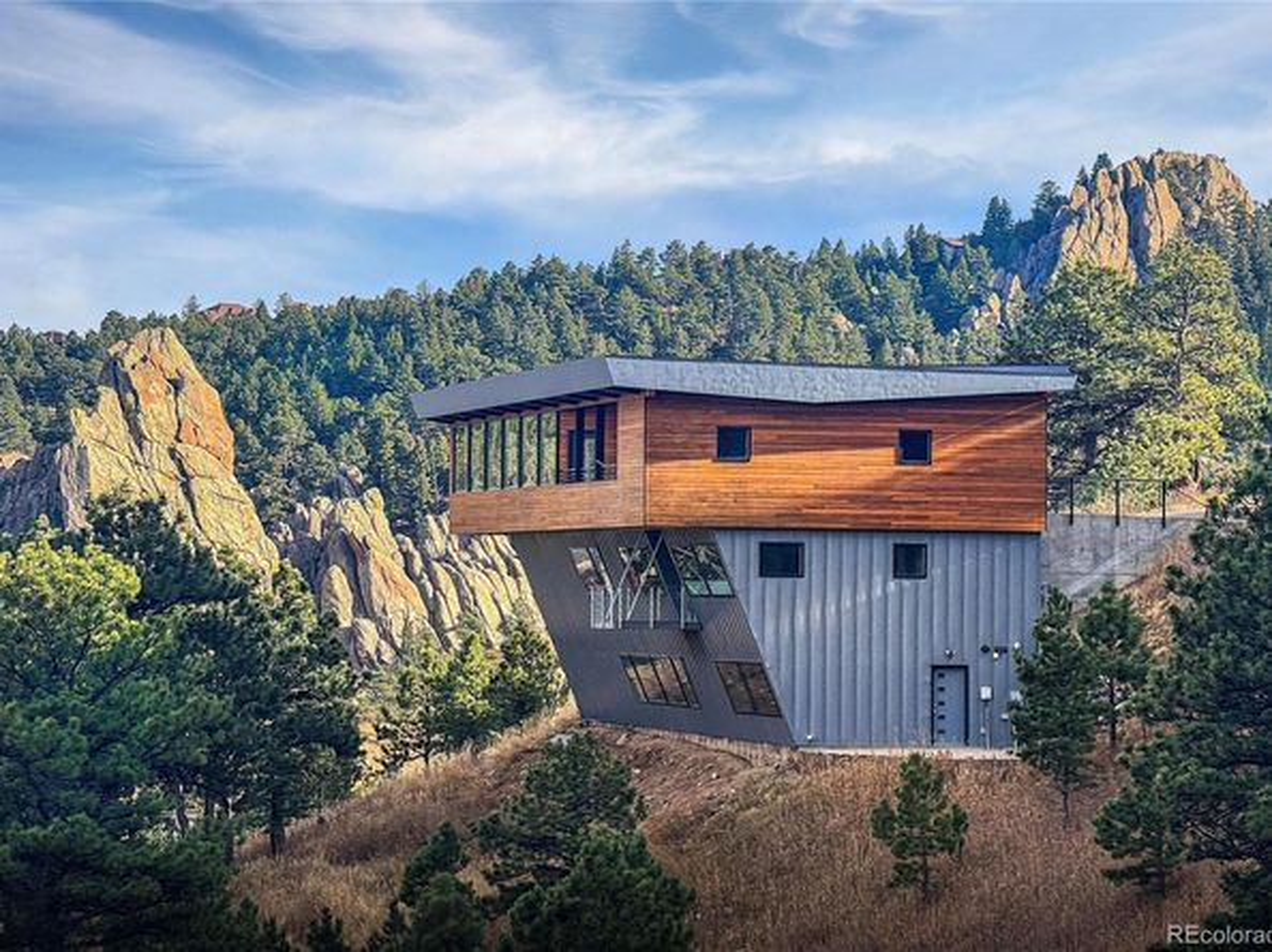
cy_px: 476
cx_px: 636
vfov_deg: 12.3
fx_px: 4408
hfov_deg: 16.4
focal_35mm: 120
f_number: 2.8
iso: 50
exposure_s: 1/800
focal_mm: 15.66
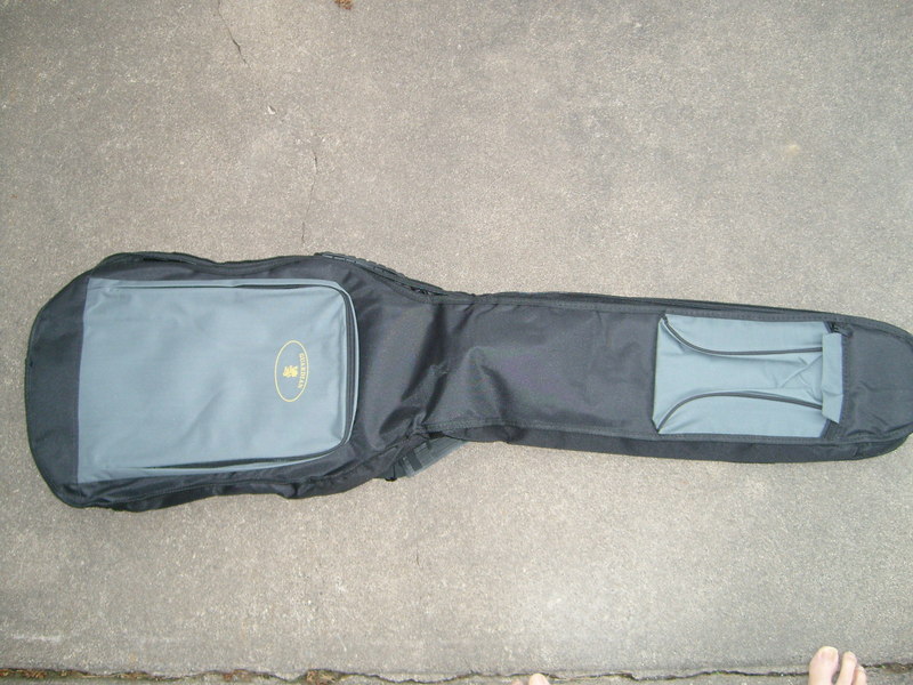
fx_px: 923
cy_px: 342
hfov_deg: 52.6
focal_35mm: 35
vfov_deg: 40.7
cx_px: 456
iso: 100
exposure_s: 1/45
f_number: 2.8
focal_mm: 5.8
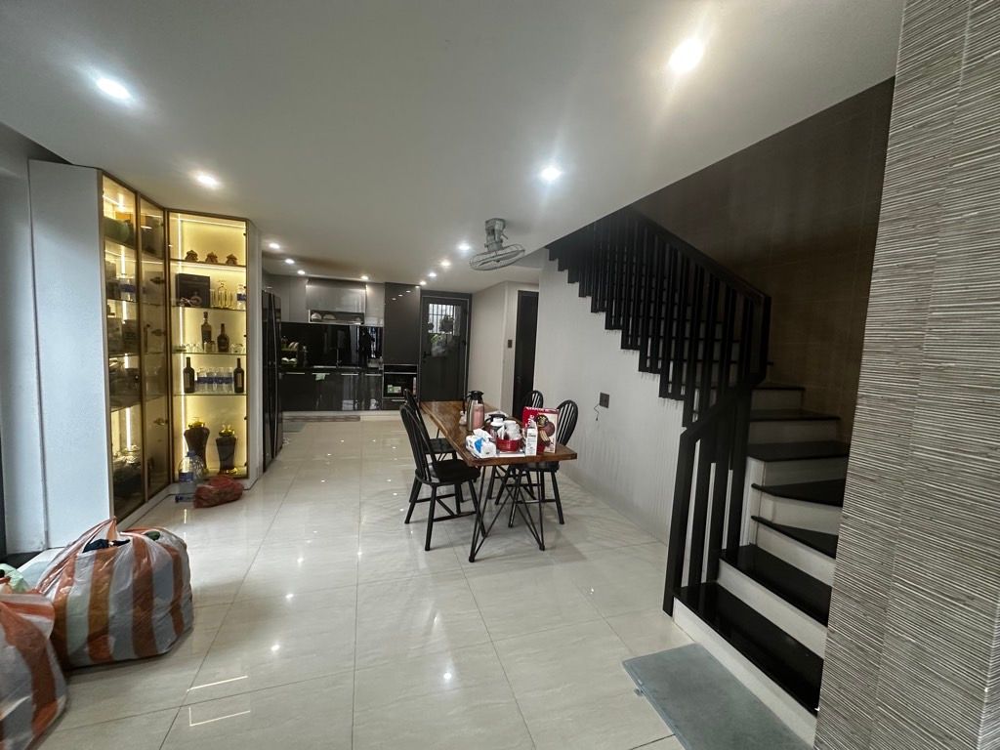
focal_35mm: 14
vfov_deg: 85.7
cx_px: 500
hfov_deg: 102.1
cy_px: 375
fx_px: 404
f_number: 2.2
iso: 320
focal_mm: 2.22
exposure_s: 1/90
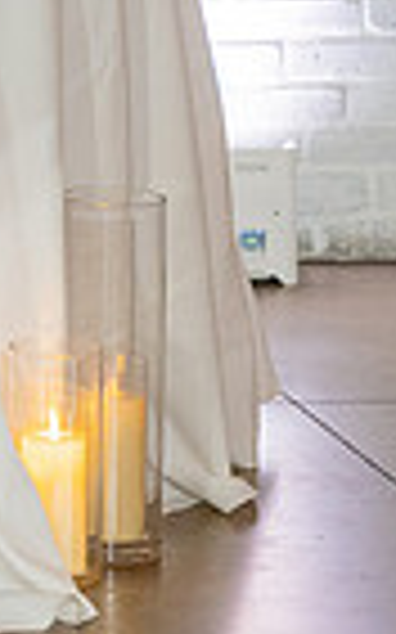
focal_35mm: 294
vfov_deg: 7.1
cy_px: -178
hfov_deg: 4.3
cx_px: -891
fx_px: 5082
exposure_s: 1/320
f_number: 2.8
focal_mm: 70
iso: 1600
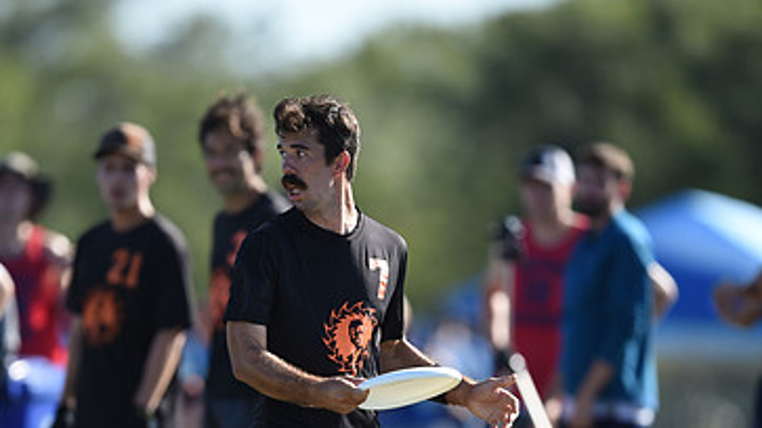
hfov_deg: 3.2
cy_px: 373
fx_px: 13534
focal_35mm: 670
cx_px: 334
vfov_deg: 1.8
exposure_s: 1/2000
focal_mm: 400
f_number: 2.8
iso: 200
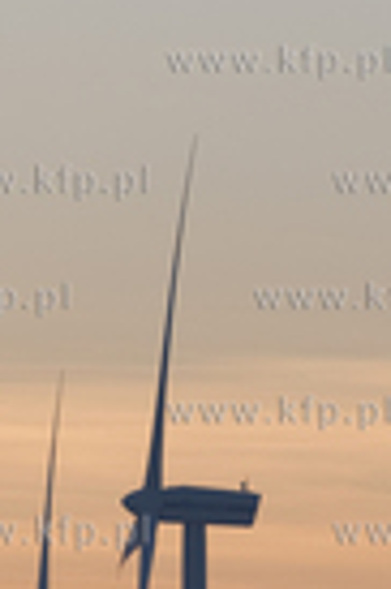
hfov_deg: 2.3
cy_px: 525
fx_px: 9538
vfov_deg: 3.5
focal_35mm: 584
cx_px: 312
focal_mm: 200
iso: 200
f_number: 5.6
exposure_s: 1/400
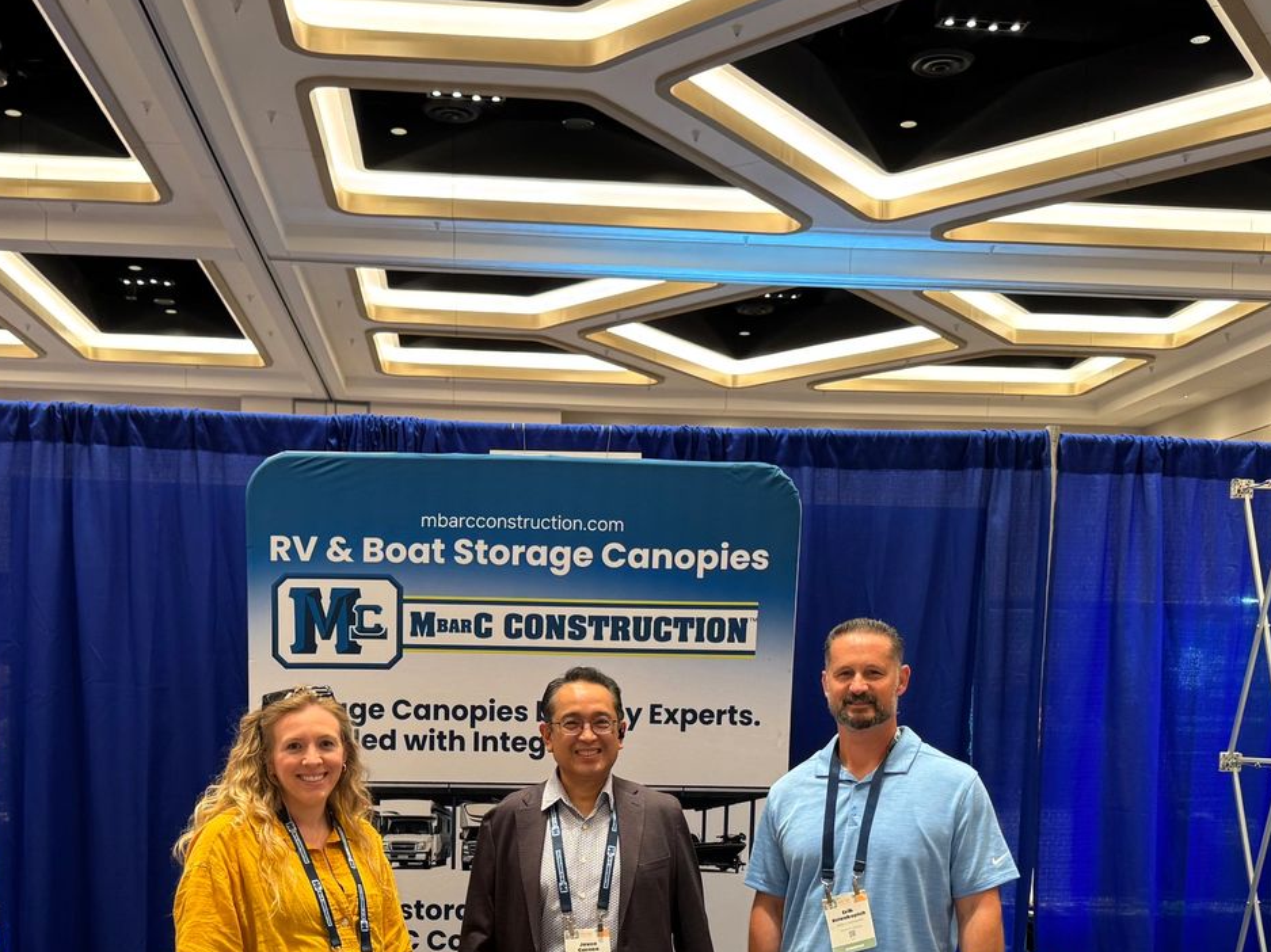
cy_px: 781
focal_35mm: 41
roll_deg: -1.3
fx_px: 1505
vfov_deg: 33.9
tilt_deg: -4.3
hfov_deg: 45.7
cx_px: 571
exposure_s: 1/60
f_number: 1.78
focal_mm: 6.76
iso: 160
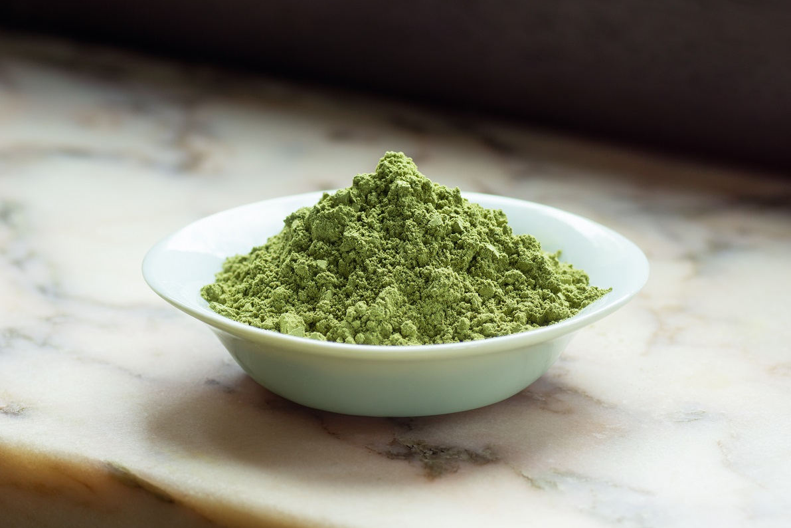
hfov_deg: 15.1
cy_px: 264
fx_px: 2988
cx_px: 393
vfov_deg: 10.1
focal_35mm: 136
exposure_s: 1/20
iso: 100
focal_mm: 90
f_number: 7.1
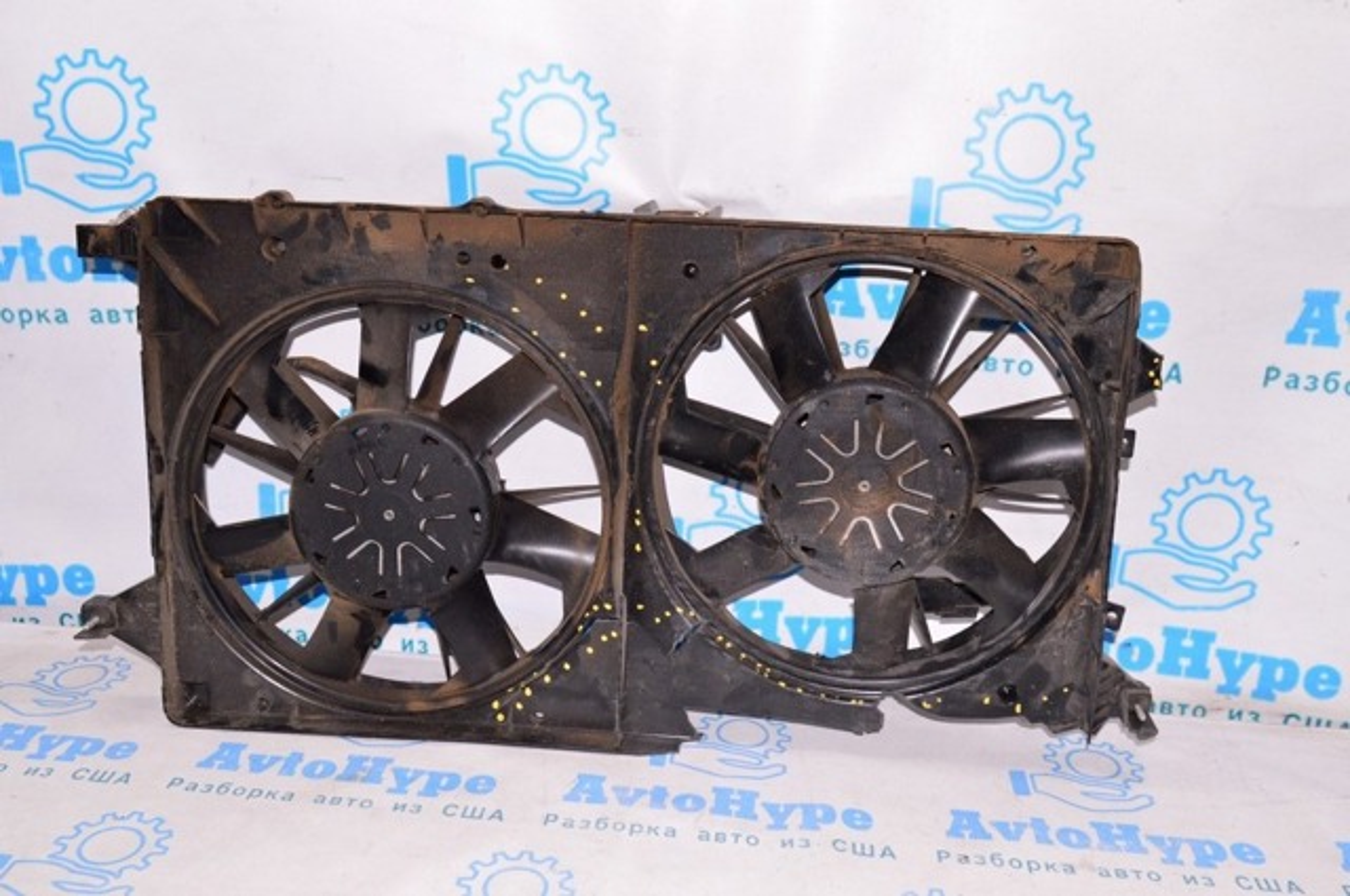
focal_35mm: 36
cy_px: 448
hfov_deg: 53.2
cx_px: 675
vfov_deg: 36.8
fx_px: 1348
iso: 1600
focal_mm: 24
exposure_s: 1/160
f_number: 8
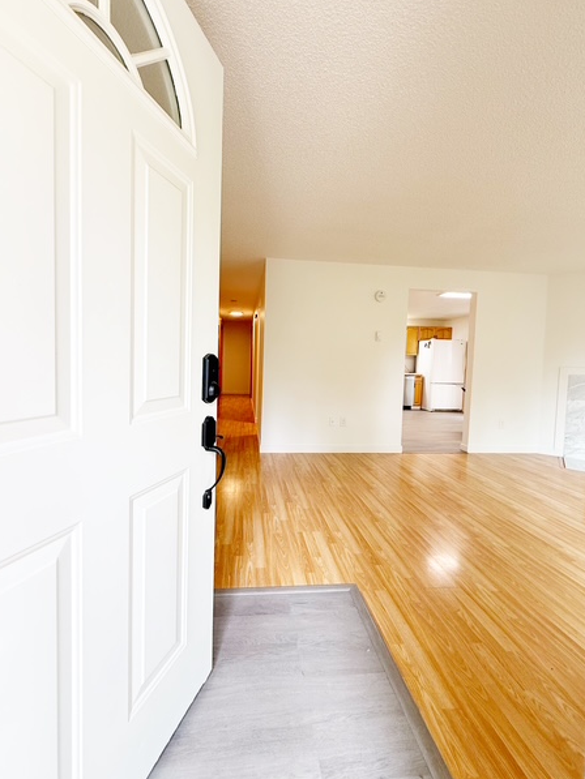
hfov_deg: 81.7
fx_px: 338
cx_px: 274
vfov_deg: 98.1
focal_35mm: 15
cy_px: 380
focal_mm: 2.22
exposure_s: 1/99
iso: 125
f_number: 2.2
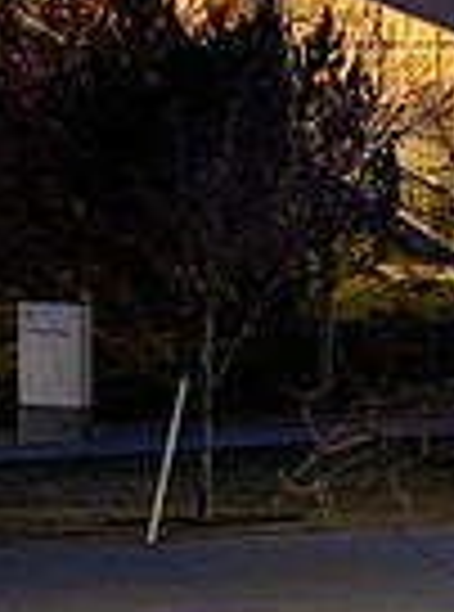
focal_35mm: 507
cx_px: 353
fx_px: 8922
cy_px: -129
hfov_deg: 2.9
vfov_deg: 3.9
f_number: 1.4
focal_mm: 105
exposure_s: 1/160
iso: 800
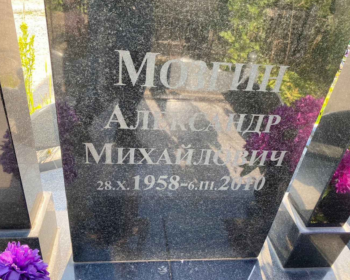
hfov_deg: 62.2
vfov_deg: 51.5
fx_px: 290
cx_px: 168
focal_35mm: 28
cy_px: 139
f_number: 1.8
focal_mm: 4.25
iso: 40
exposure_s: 1/122
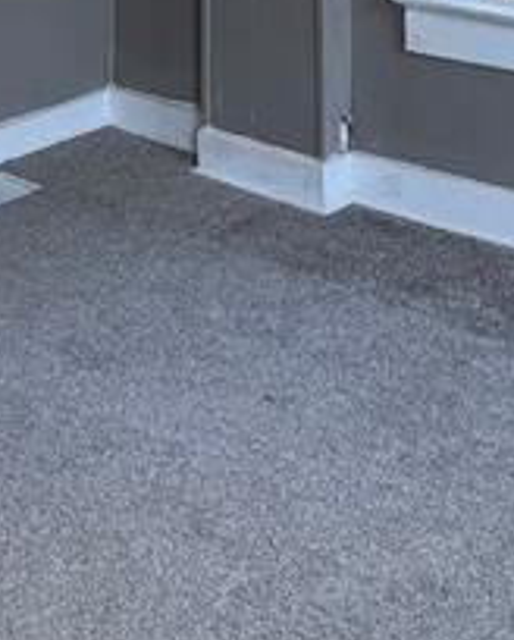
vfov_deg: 19.4
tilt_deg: -4.9
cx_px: 376
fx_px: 1668
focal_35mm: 88
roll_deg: -1.6
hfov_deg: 17.4
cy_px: -273
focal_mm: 6.76
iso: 80
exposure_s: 1/181
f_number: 1.78
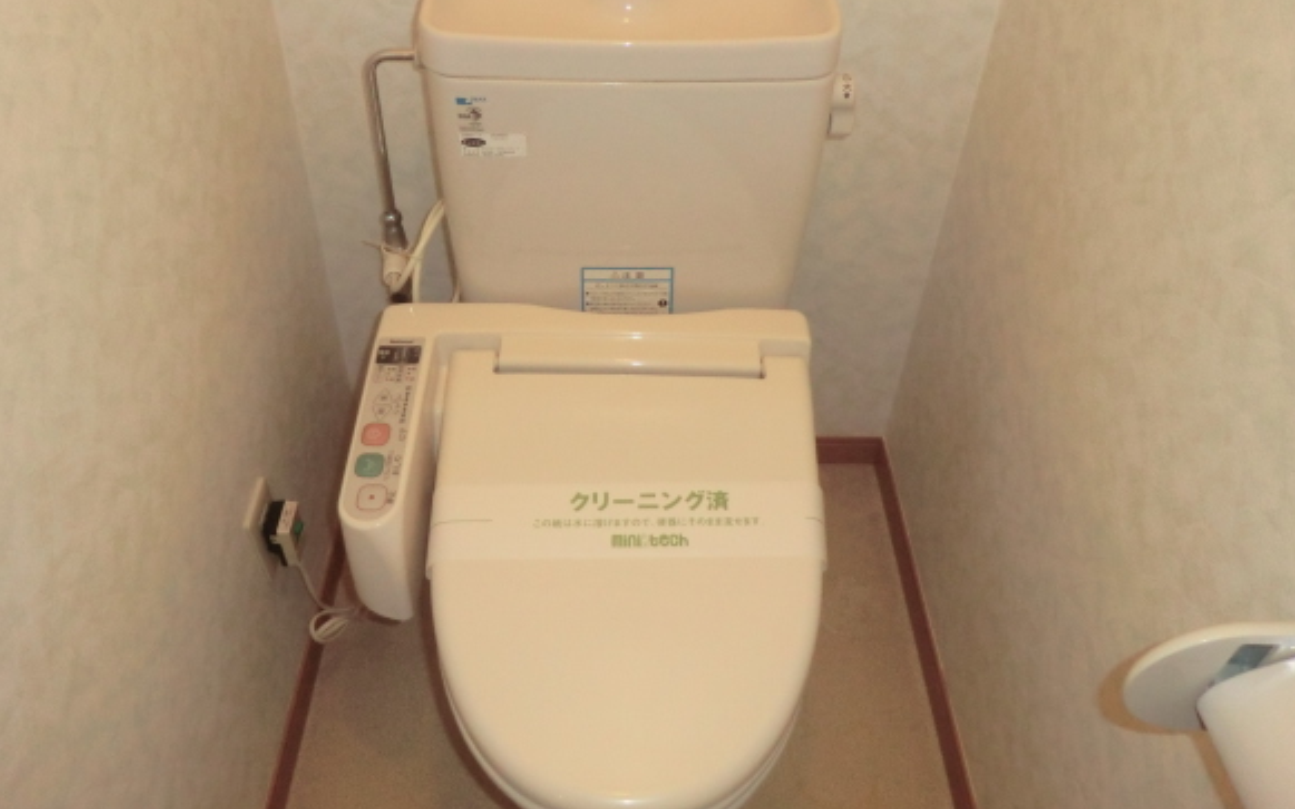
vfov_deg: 44.3
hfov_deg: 66.3
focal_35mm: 28
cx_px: 588
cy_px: 321
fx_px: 988
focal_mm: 4.3
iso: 400
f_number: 3.2
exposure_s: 1/60
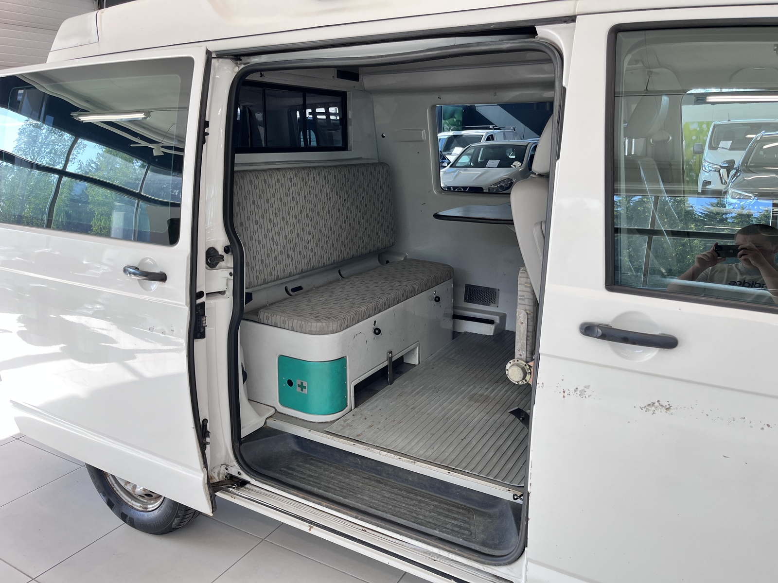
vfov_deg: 53.1
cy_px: 292
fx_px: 584
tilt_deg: -14.6
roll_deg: +0.8
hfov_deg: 67.3
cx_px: 389
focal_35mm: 26
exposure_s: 1/121
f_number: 1.6
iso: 80
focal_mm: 5.1
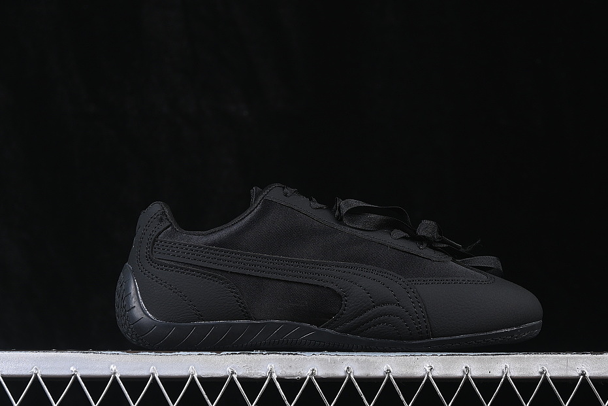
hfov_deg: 23.4
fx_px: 1469
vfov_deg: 15.7
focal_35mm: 87
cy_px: 204
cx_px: 327
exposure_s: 1/60
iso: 160
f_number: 6.3
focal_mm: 50
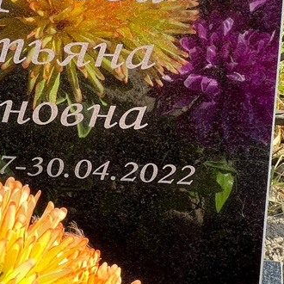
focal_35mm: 165
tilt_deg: -37.3
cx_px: 2
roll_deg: +2.5
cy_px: 30
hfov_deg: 10.5
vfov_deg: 10.5
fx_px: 1532
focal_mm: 9
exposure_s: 1/155
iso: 25
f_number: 2.8
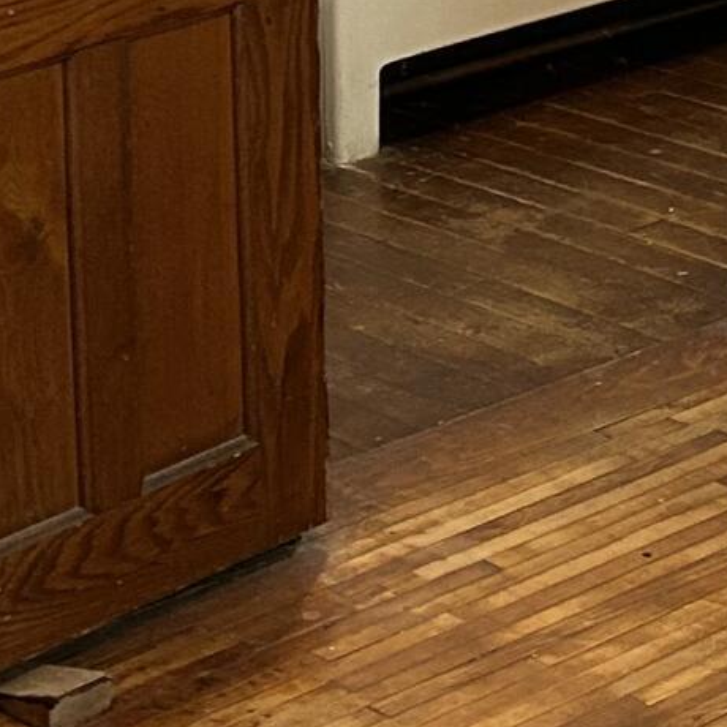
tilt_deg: -10.3
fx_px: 3564
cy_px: -352
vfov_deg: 11.2
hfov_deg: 11.1
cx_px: 1193
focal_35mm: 150
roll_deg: -0.5
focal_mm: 5.7
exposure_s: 1/60
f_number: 1.5
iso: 250
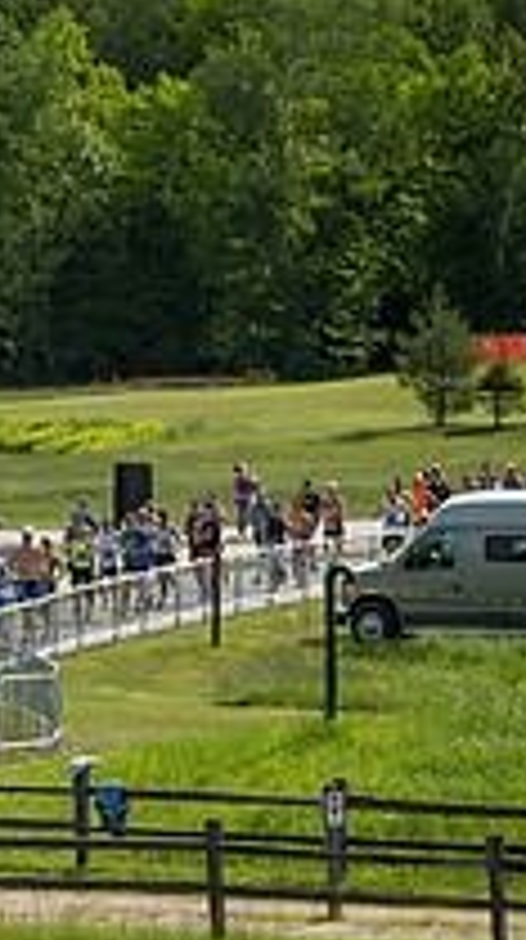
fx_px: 7242
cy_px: 821
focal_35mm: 291
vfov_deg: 7.4
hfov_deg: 4.1
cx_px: -764
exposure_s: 1/1000
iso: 200
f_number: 5.6
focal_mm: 100
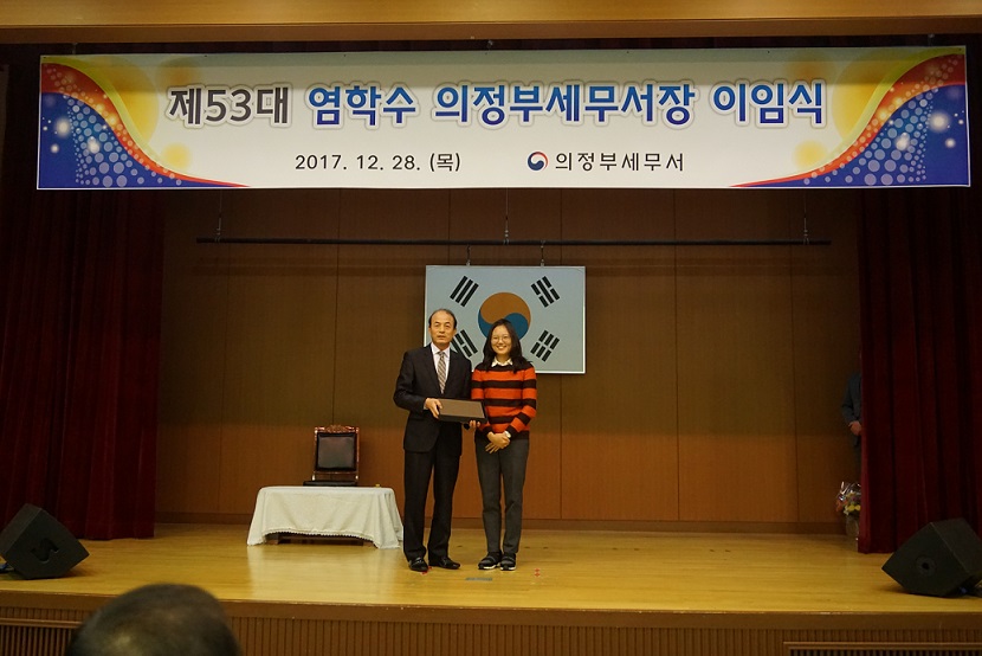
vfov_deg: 38.4
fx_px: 941
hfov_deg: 55.1
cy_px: 328
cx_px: 491
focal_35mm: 34
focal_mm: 23
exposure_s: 1/160
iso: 2500
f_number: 4
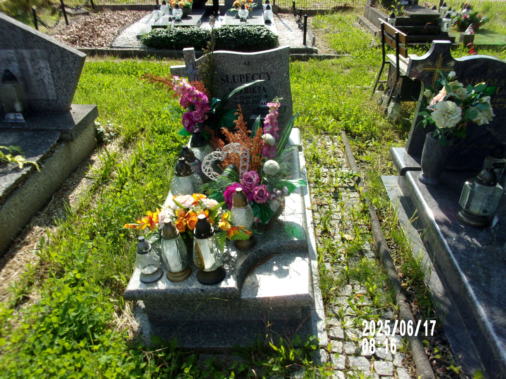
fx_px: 409
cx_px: 253
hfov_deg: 63.4
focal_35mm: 28
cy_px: 190
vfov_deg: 49.7
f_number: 10.8
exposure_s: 1/50
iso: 80
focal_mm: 5.1
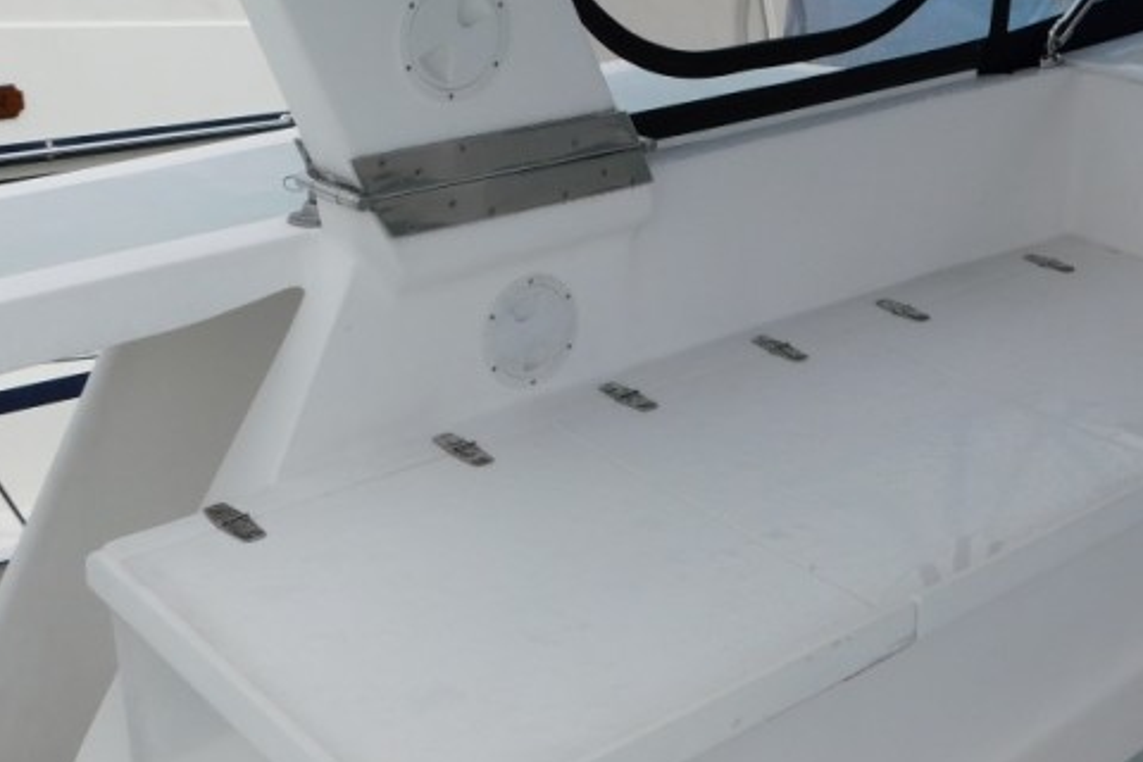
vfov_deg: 25.9
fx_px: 1651
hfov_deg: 37.5
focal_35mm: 52
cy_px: 271
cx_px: 819
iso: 125
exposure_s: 1/640
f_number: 6.4
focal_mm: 5.3
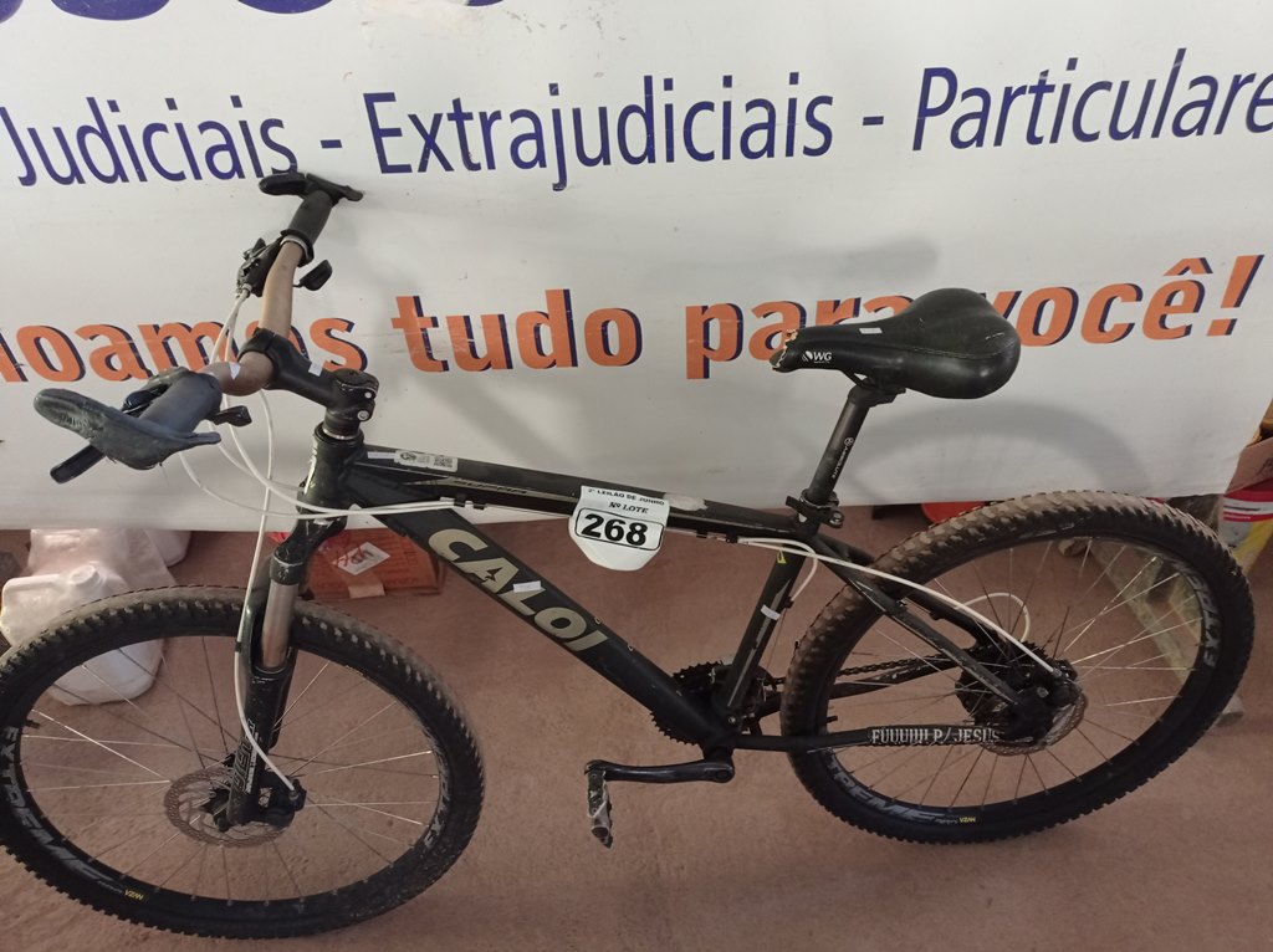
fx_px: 1029
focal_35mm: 28
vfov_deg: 49.7
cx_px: 636
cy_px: 476
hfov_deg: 63.5
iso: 800
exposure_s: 1/24
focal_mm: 4.7
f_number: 1.79
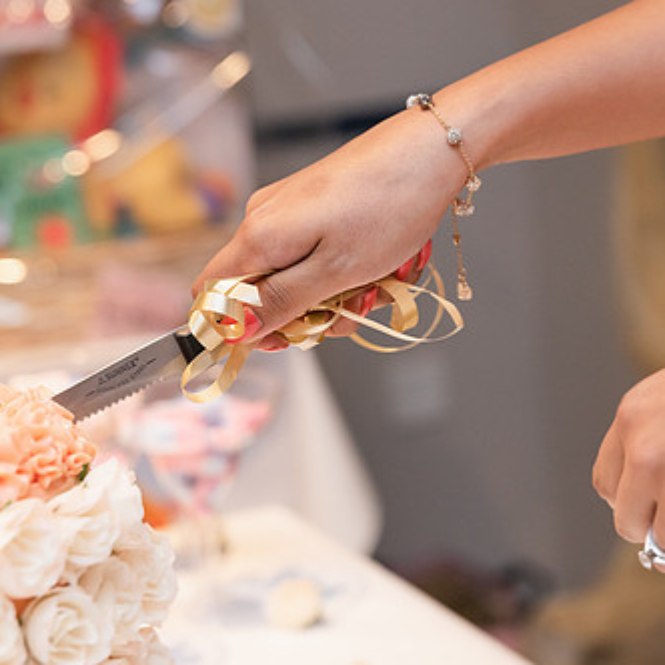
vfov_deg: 16.7
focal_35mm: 104
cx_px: 417
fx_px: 2260
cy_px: 305
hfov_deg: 16.7
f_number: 4
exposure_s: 1/160
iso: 2500
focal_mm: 70
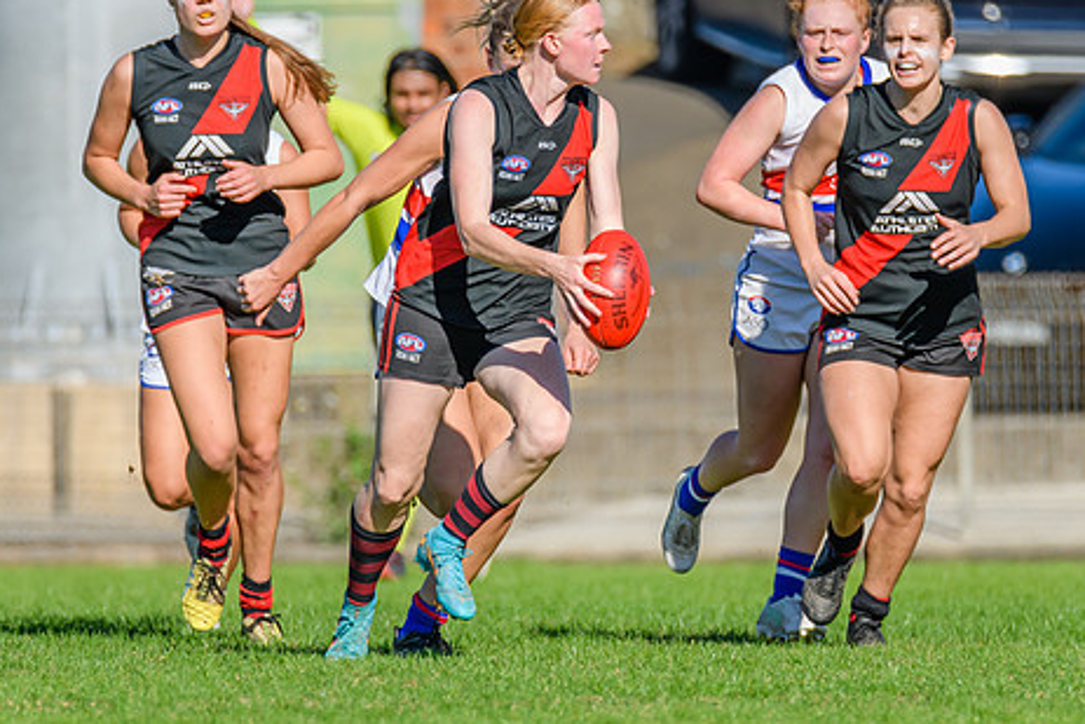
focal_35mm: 1052
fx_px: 31714
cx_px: 545
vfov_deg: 1.3
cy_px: 283
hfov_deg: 2.0
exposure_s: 1/1600
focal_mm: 600
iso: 640
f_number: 9
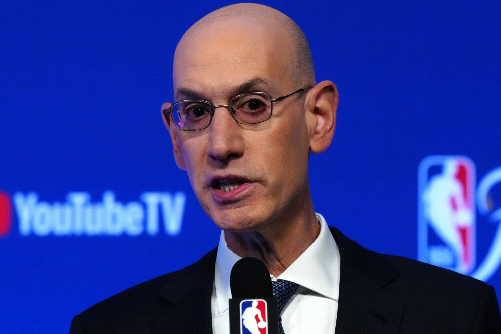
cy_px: 165
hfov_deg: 3.4
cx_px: 248
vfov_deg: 2.2
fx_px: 8557
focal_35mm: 615
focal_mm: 400
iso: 4000
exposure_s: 1/400
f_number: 5.6
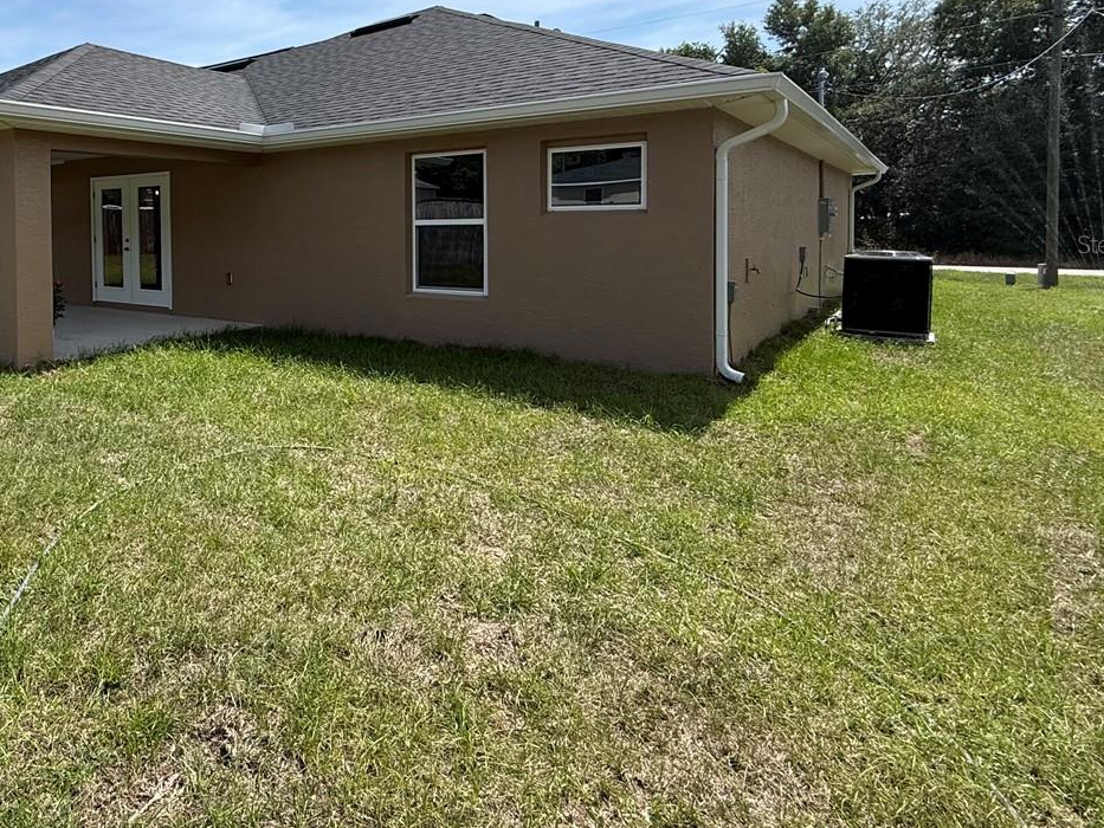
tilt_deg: -1.8
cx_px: 243
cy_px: 244
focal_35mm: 24
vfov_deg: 55.0
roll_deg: +0.4
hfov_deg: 66.0
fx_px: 766
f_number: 2.2
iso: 50
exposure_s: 1/1613
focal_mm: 2.22
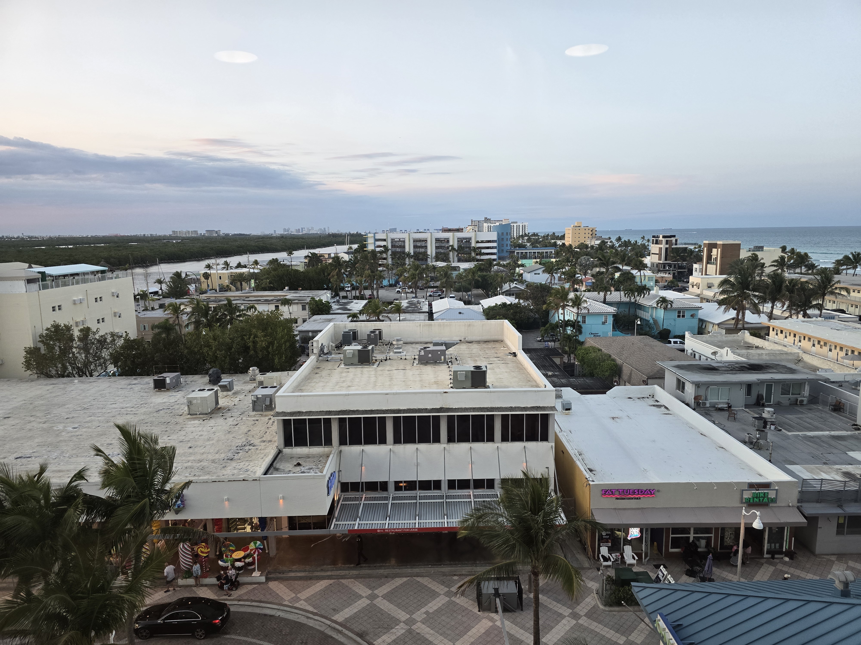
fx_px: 572
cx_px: 430
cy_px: 322
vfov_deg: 58.9
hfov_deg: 73.9
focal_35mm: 23
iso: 125
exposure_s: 1/180
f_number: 1.7
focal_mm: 6.3
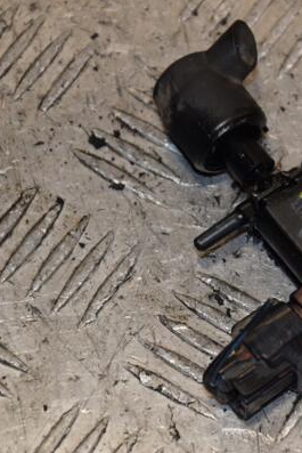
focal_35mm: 238
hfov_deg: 5.8
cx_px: 276
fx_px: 2989
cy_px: 226
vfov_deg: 8.7
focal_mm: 105
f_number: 7.1
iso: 800
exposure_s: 1/200
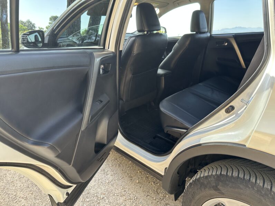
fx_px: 191
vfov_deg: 56.8
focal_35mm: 24
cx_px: 138
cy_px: 103
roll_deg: +3.8
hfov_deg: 71.6
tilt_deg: -18.0
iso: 100
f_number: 1.78
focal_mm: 6.86
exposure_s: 1/160
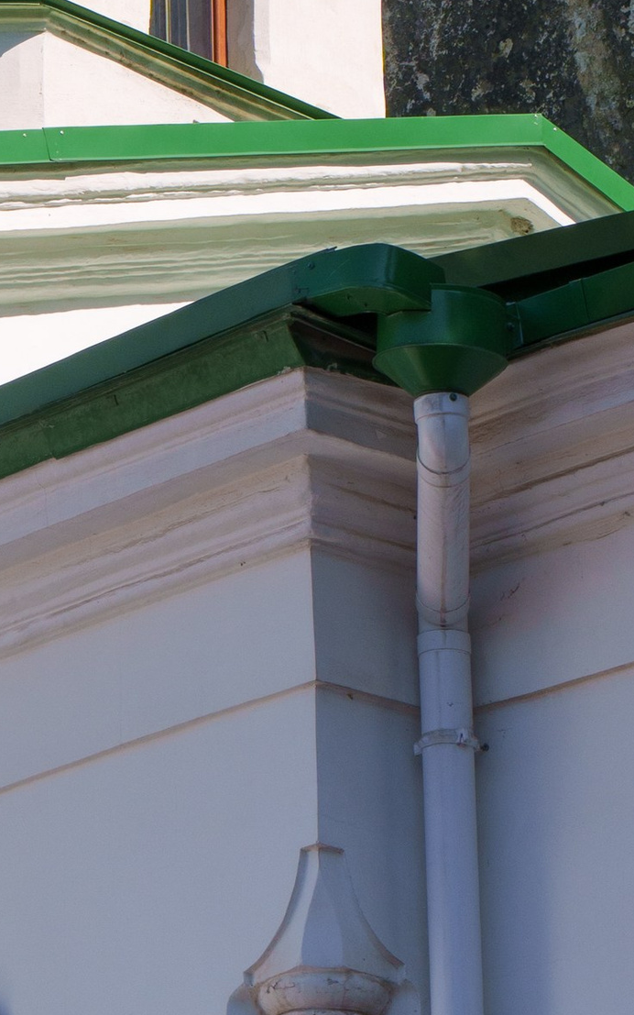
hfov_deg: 5.7
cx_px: -49
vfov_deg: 9.0
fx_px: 6302
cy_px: -480
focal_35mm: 228
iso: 100
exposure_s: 1/320
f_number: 9
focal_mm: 43
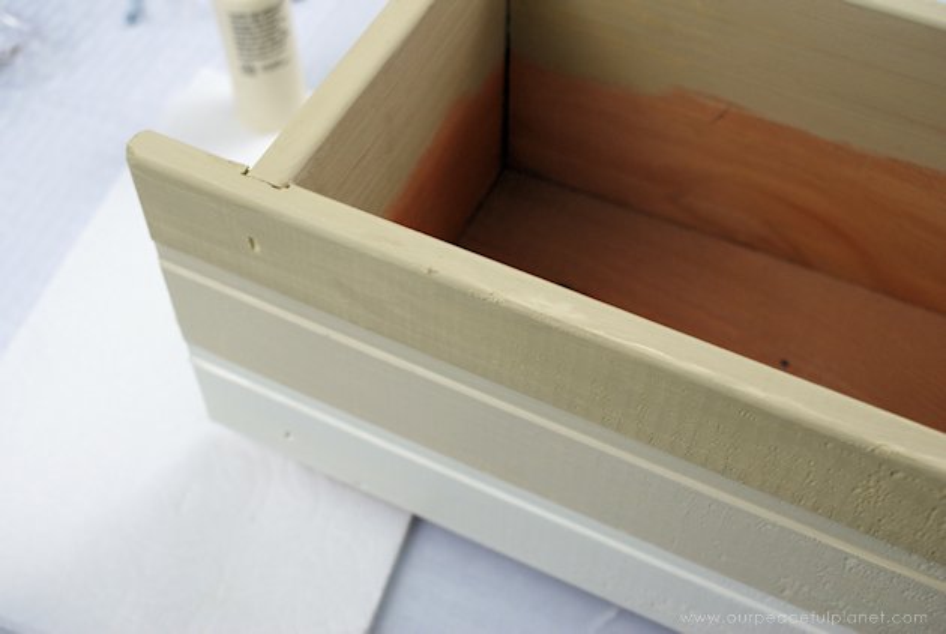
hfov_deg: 43.5
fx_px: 1184
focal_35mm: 45
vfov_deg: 30.0
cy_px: 317
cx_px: 473
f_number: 5
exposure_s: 1/20
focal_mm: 30
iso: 400
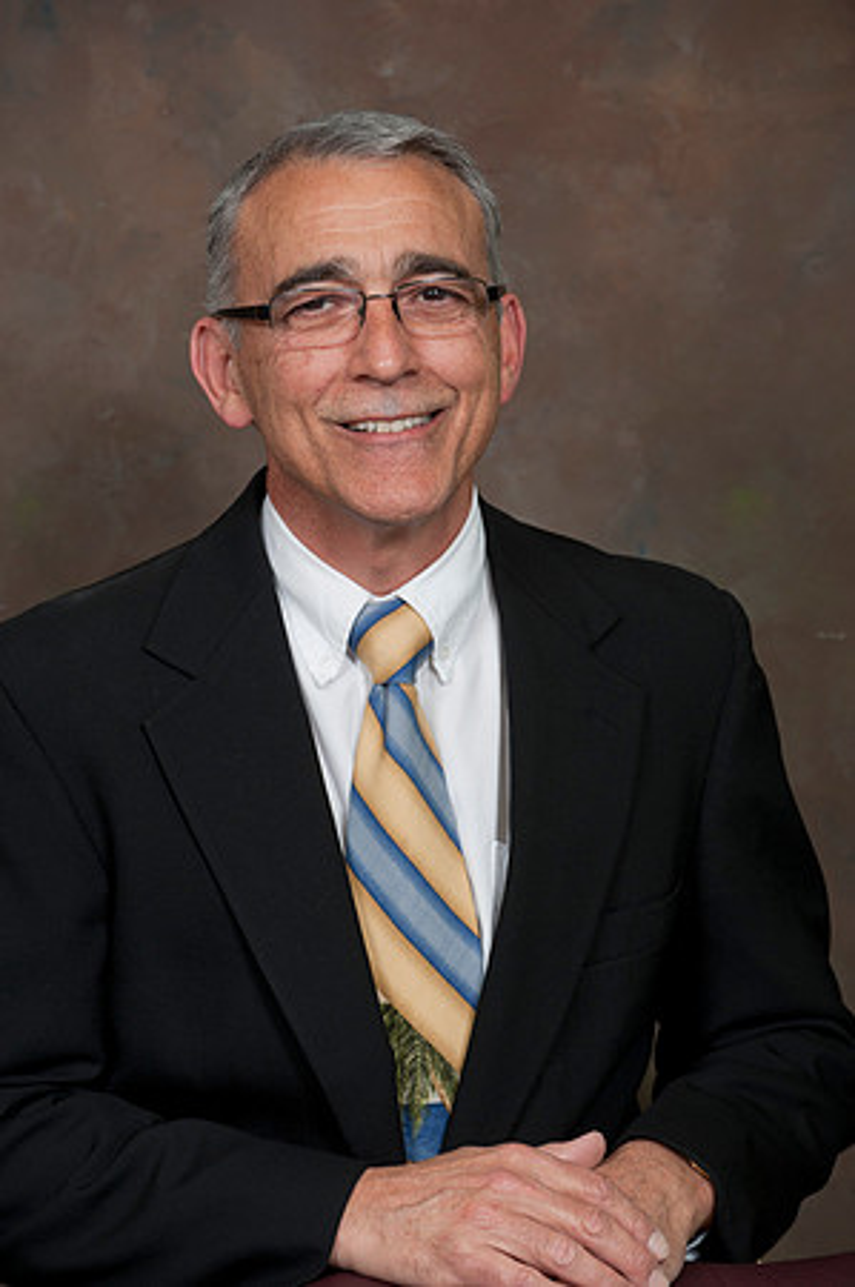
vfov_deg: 14.7
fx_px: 4999
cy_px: 644
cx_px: 428
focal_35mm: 140
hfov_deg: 9.8
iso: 320
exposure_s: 1/125
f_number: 5.6
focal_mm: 140
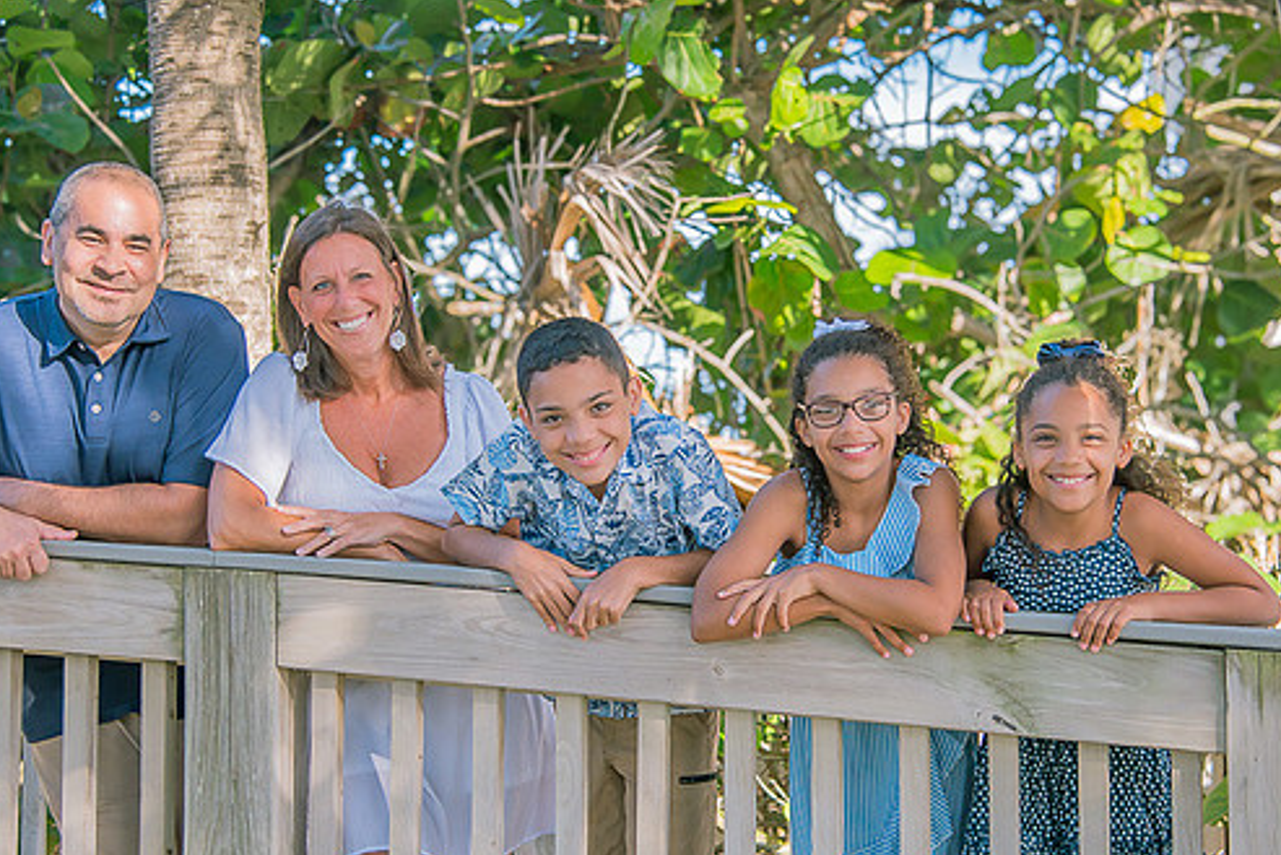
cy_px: 425
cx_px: 698
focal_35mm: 82
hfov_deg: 24.7
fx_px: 2919
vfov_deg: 16.7
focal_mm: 46
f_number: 4
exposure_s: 1/320
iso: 320
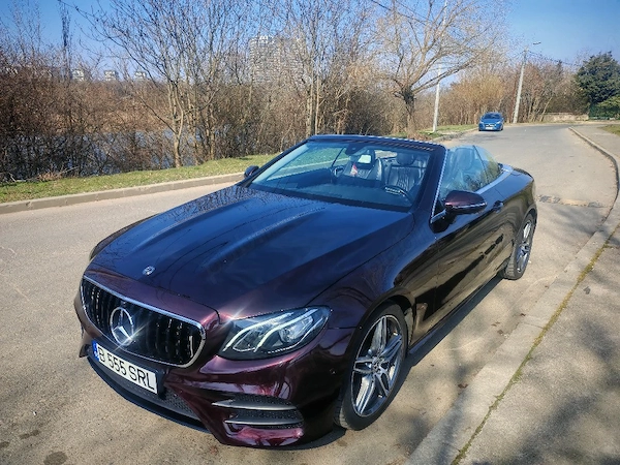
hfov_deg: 67.3
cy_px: 232
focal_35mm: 26
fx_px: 466
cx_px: 310
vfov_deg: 53.1
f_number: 1.6
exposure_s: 1/1000
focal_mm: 5.4
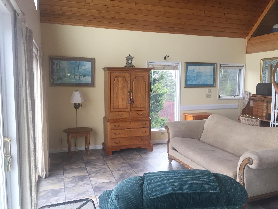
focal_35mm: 29
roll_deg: -0.7
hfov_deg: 61.7
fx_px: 233
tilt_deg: -5.5
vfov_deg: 48.2
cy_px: 104
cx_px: 139
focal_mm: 4.15
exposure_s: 1/30
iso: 40
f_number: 2.2
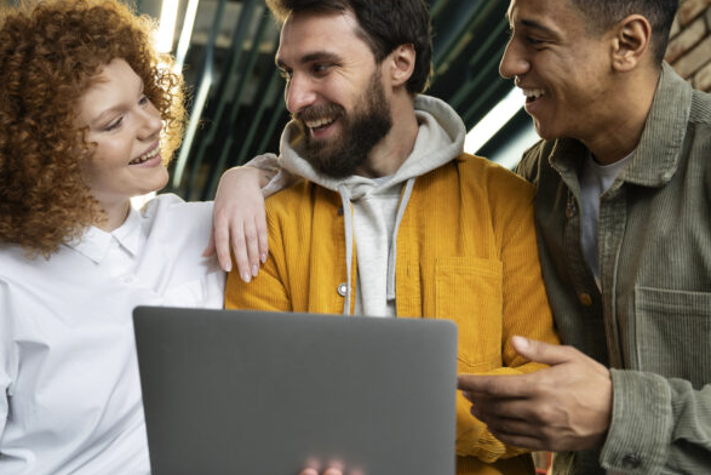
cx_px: 352
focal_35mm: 52
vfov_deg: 26.2
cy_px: 198
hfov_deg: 38.5
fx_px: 1018
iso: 500
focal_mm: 39.4
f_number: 3.2
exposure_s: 1/160
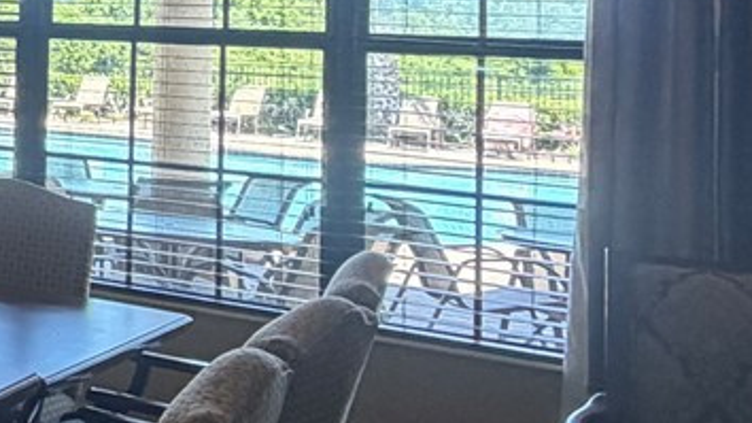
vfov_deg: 16.9
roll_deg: -2.6
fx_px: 1376
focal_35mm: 69
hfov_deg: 21.1
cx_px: -586
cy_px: -49
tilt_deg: +2.0
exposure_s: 1/121
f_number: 2.2
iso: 160
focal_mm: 2.22
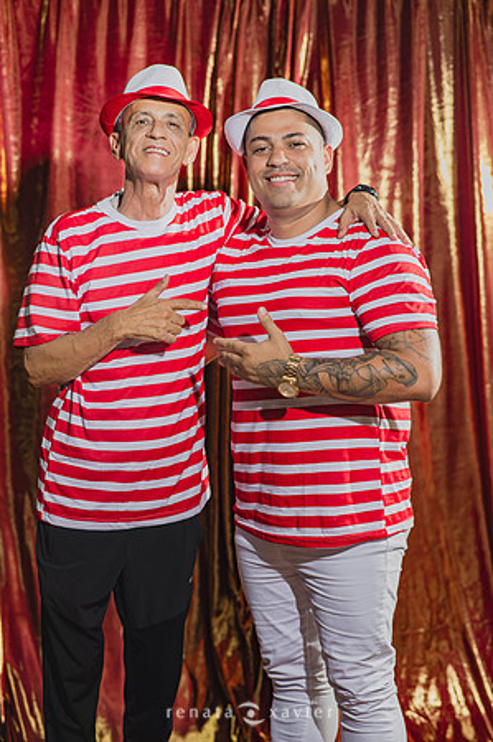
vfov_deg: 23.9
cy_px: 371
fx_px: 1750
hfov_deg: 16.0
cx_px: 246
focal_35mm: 85
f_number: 2.5
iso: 200
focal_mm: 85
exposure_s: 1/200
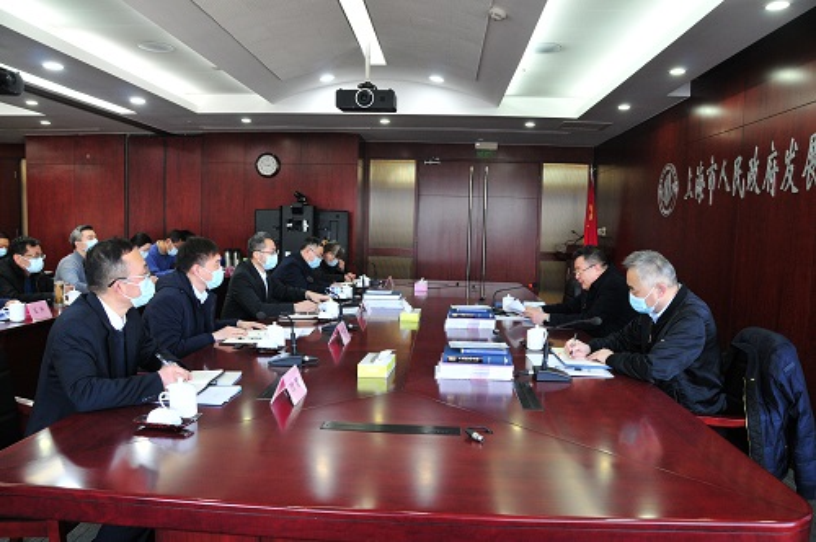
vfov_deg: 47.8
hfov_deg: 67.4
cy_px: 271
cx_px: 408
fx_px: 611
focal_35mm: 27
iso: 720
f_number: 7.1
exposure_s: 1/30
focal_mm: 18
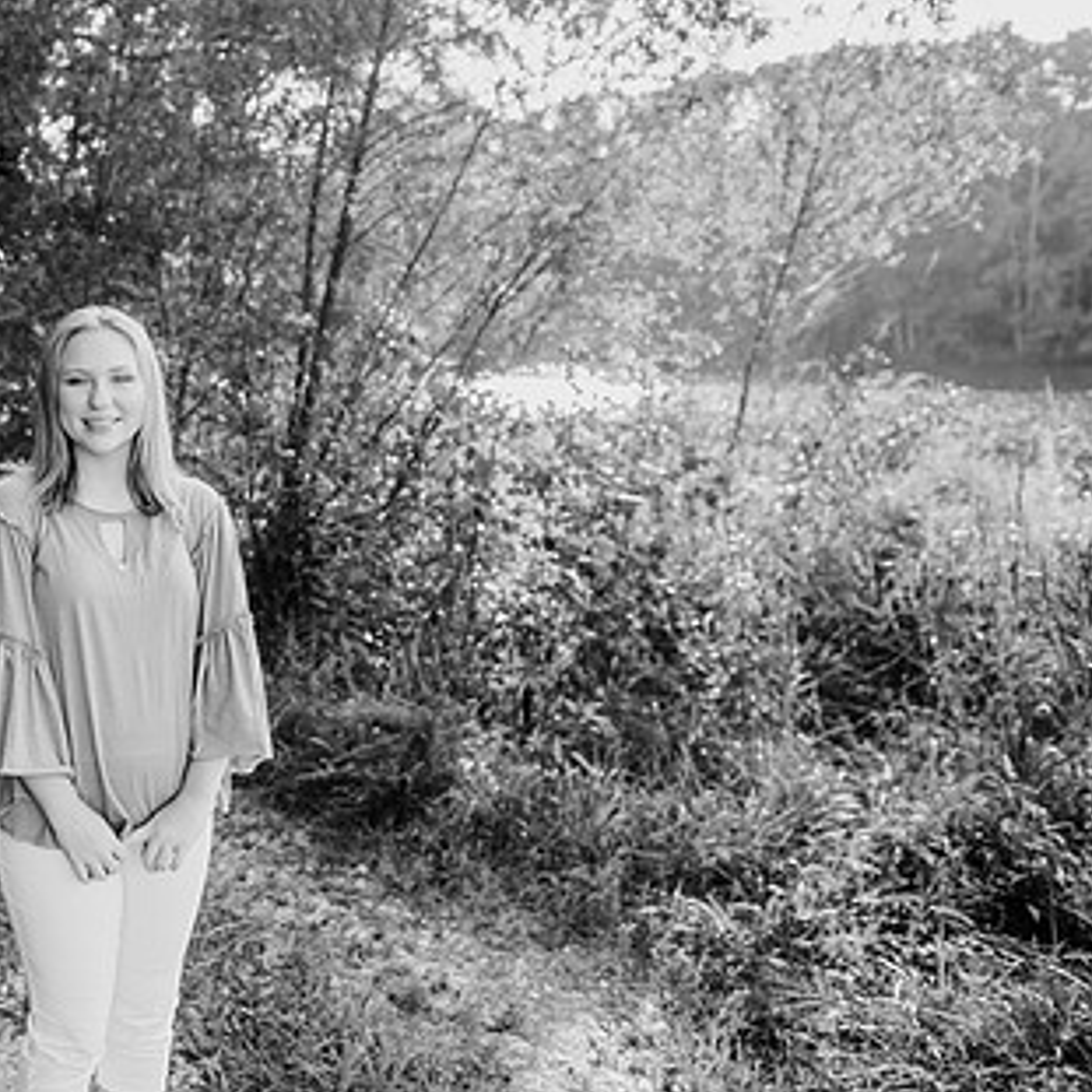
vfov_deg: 43.8
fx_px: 1356
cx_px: 130
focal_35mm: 38
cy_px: 497
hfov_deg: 40.8
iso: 250
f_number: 2.8
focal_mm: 24
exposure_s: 1/800
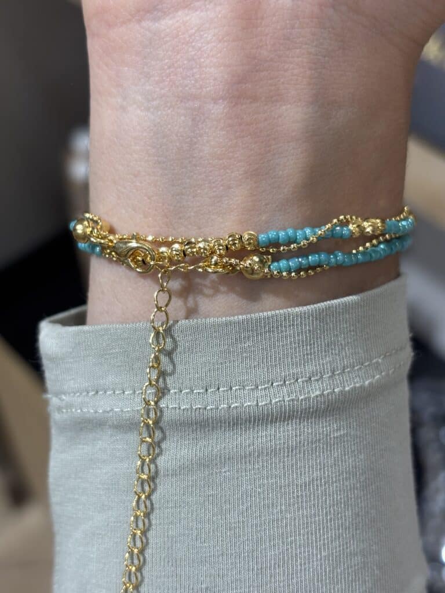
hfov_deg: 28.0
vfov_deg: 36.8
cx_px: 222
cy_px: 296
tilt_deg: -45.7
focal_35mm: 52
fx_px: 891
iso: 50
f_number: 1.6
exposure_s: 1/100
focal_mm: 5.96
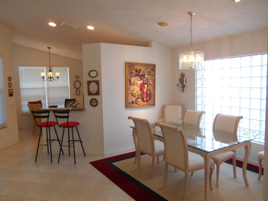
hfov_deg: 67.3
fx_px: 201
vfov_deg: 53.1
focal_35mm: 26
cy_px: 100
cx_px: 134
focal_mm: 4.7
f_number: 3.4
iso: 160
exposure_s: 1/30
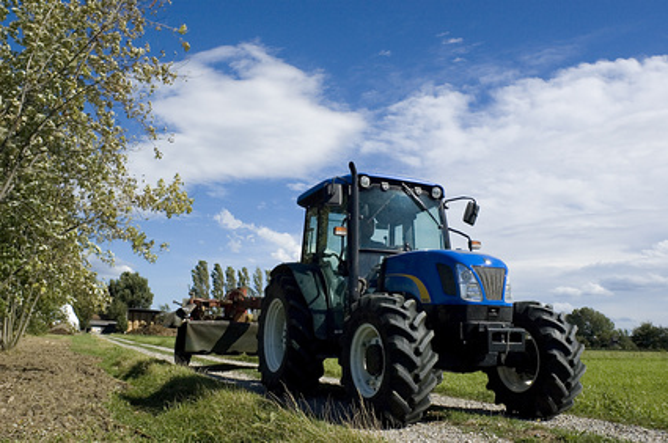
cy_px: 222
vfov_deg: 43.5
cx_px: 334
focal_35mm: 30
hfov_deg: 62.0
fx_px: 556
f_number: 13
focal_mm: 20
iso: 200
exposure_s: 1/500
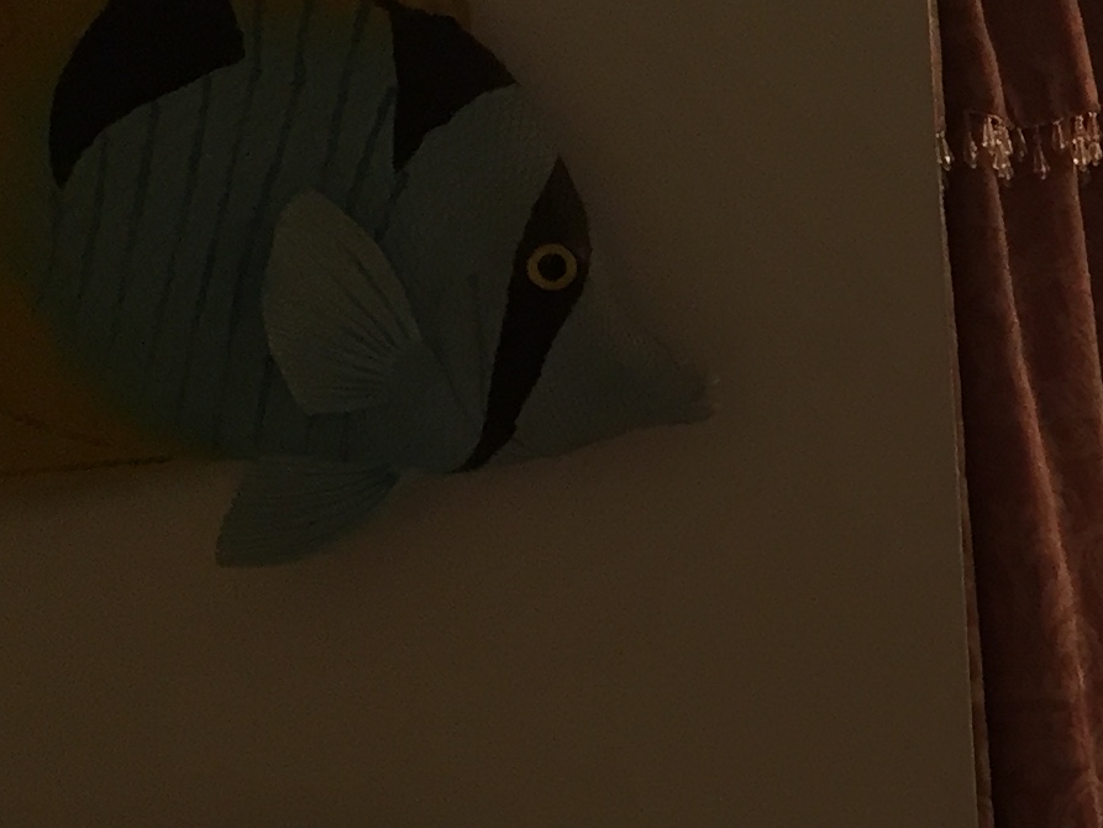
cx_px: 1906
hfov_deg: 16.1
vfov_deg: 13.8
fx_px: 3378
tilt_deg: -7.2
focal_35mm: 106
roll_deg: -0.3
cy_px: 760
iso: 32
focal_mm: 4.15
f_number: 2.2
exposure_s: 1/30
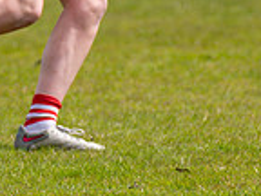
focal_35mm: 1224
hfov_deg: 1.6
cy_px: -51
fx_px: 9229
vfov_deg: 1.2
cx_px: -105
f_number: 2.8
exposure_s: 1/6400
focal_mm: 180
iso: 360
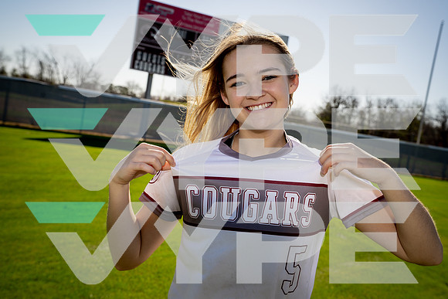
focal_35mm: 46
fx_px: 573
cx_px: 224
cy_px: 150
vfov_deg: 29.3
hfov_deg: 42.7
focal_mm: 46
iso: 100
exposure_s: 1/250
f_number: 7.1
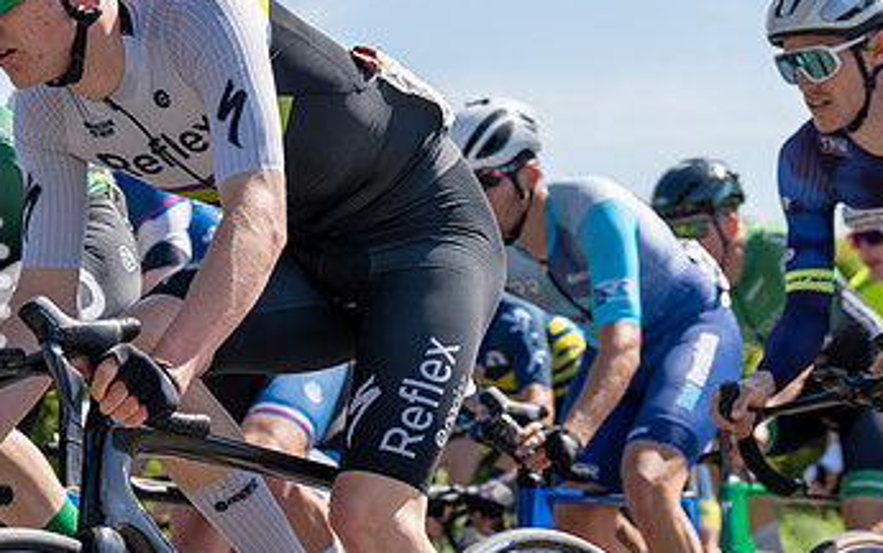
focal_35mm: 156
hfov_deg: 13.3
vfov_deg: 8.4
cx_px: 169
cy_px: 155
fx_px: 3756
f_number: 5.6
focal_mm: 91
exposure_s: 1/1000
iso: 160
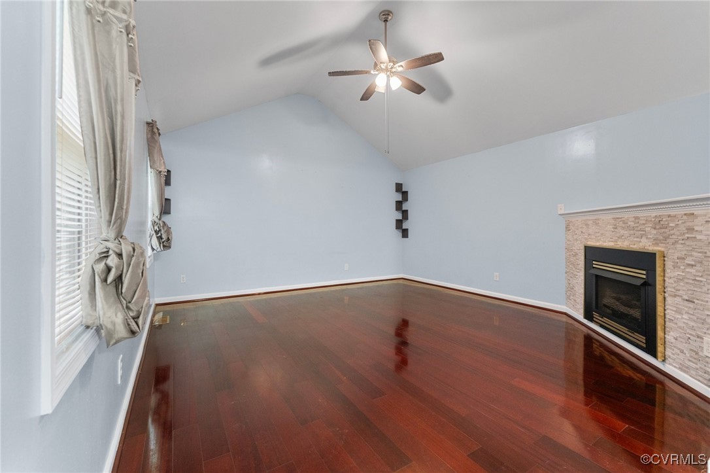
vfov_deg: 81.2
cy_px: 236
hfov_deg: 104.3
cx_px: 355
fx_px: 276
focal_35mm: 14
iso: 1000
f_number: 8
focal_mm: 14
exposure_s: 1/4
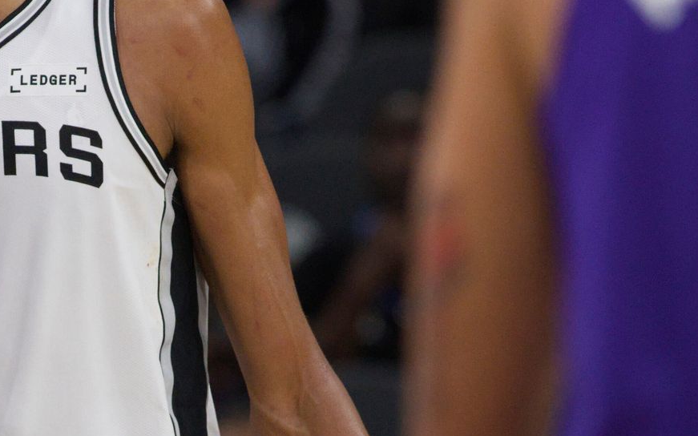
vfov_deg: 2.0
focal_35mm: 671
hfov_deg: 3.1
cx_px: -60
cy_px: 173
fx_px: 12762
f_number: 1.4
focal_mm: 280
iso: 4000
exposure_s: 1/1250
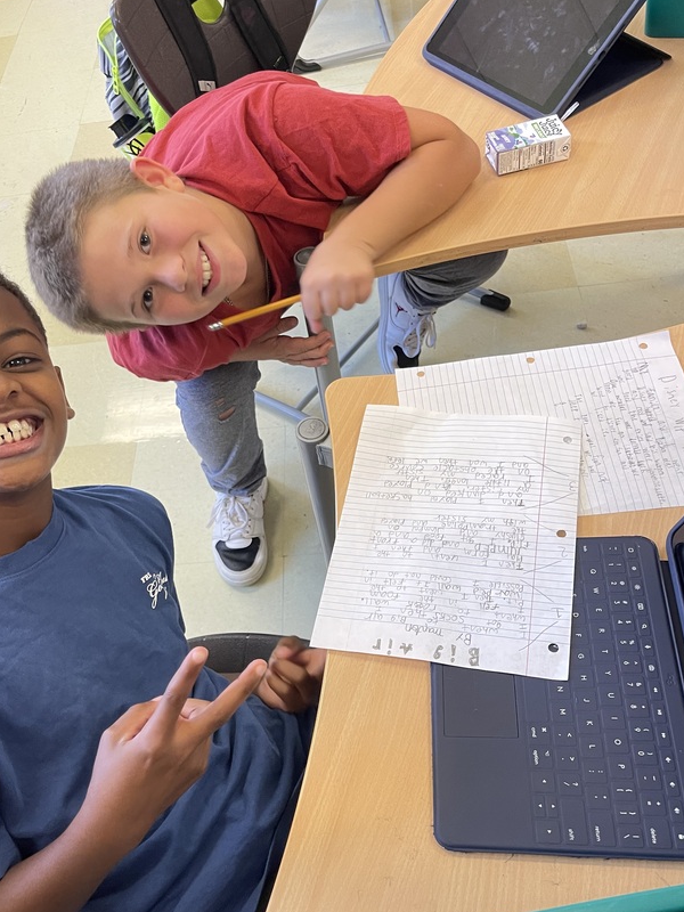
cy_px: 500
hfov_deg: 43.9
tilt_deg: -51.7
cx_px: 269
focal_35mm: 32
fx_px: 843
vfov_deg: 56.7
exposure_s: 1/60
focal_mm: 5.1
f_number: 1.6
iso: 160
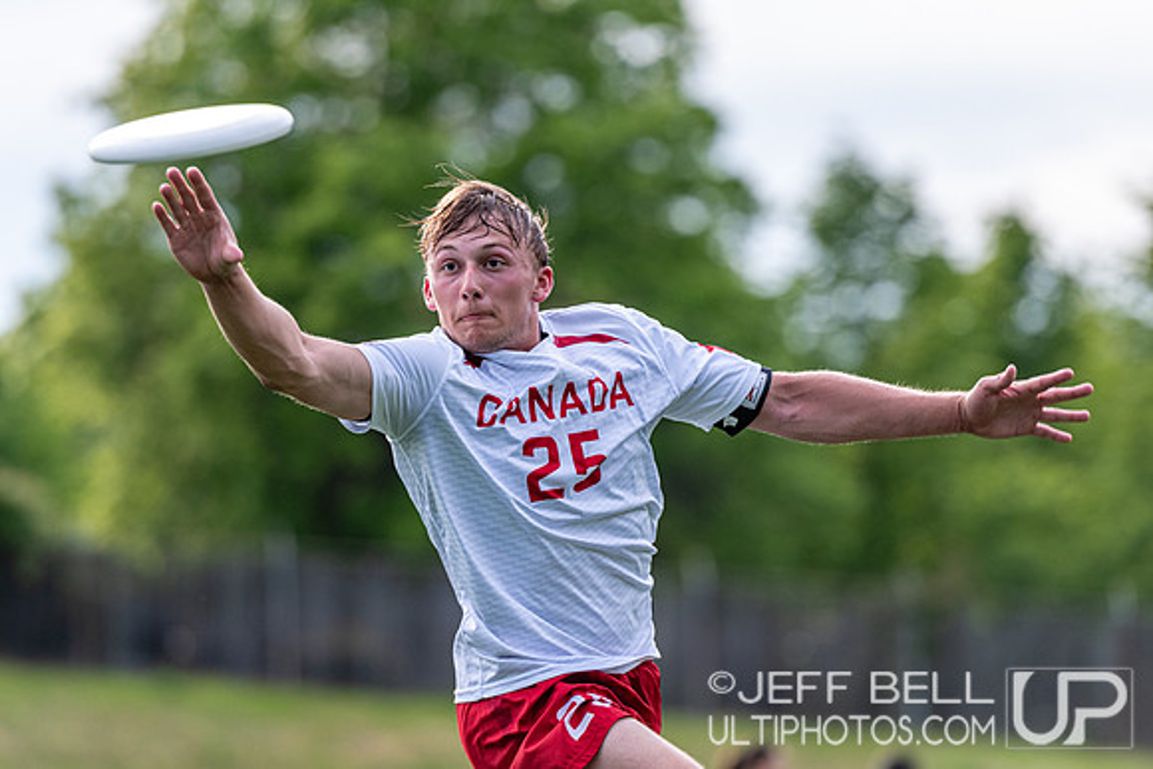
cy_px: 384
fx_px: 9610
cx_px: 576
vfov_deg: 4.6
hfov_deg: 6.9
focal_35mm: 300
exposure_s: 1/1250
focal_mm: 200
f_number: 3.2
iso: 320
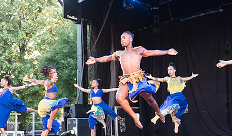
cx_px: 143
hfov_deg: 34.9
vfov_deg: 20.9
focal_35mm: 59
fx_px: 367
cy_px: 100
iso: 3200
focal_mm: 34
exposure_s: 1/400
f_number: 2.8
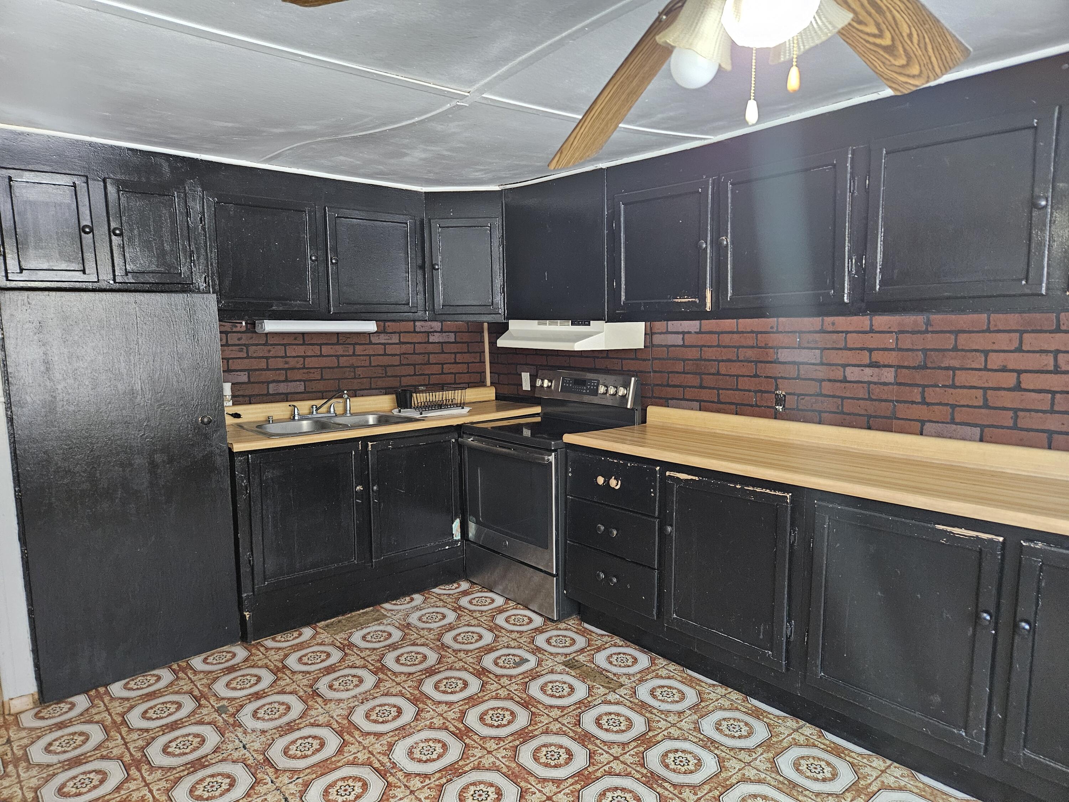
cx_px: 534
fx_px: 710
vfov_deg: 58.9
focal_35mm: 23
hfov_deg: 73.9
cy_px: 401
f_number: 1.8
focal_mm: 5.4
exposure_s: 1/120
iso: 800
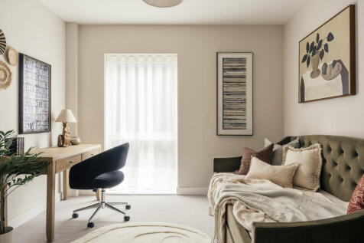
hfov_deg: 73.8
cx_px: 182
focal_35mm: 24
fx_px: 243
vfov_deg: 53.1
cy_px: 122
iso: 320
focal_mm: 24
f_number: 9
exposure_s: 1/15
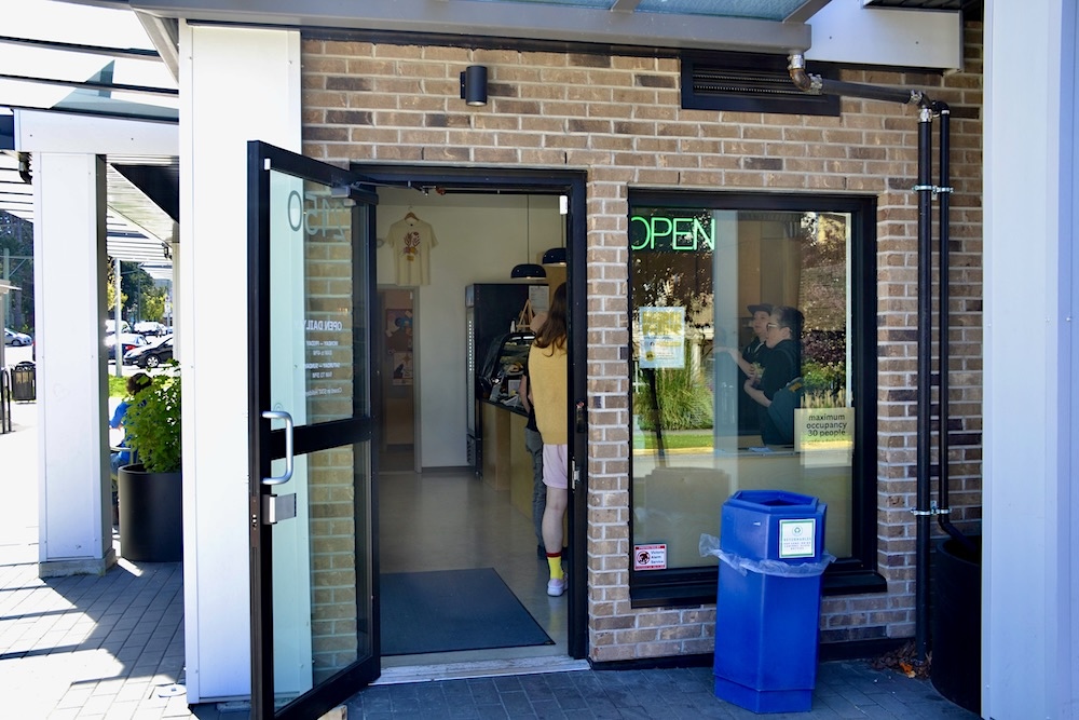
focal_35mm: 33
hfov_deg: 57.2
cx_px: 540
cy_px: 360
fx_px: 989
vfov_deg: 40.0
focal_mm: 22
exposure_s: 1/80
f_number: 5
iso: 100
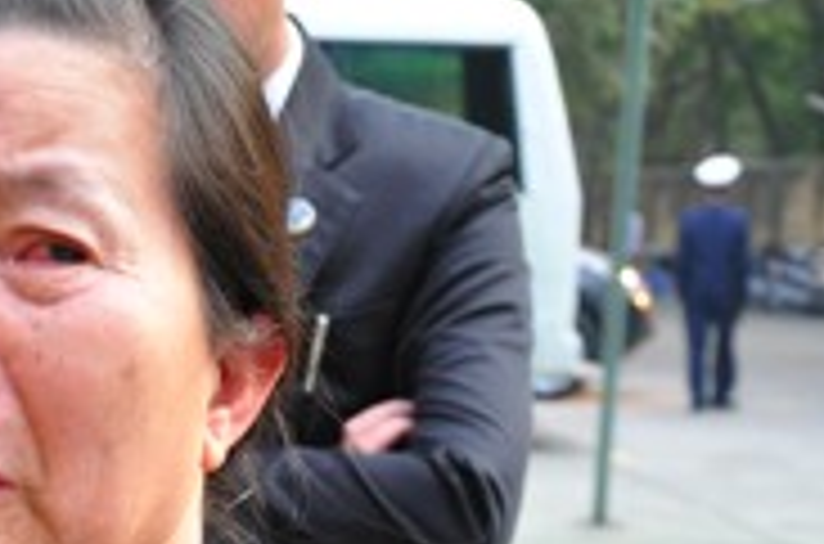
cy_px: 670
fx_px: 2625
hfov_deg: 17.7
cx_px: 149
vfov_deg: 11.6
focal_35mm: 115
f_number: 5
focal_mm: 28
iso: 800
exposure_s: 1/320
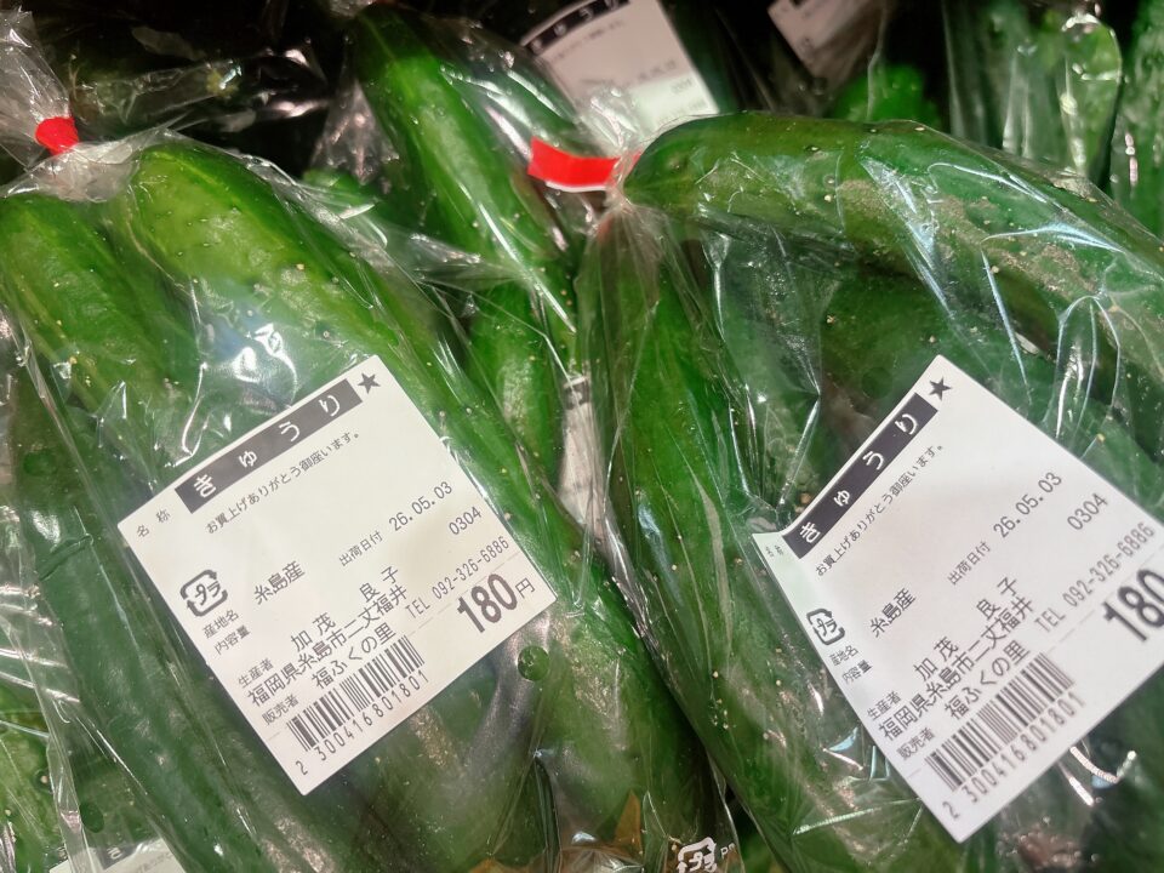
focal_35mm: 26
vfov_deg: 53.1
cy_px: 436
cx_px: 582
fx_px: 874
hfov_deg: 67.3
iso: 125
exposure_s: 1/116
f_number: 1.6
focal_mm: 5.96
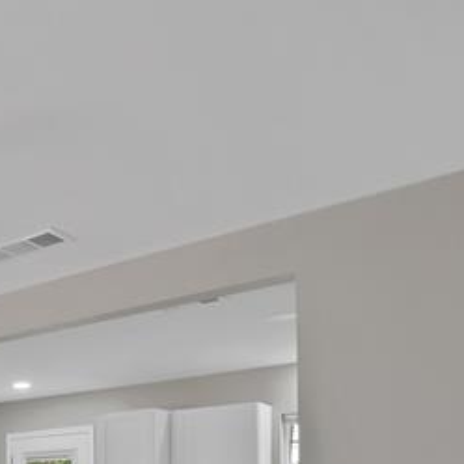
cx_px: -175
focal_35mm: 42
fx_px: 637
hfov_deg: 29.7
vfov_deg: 33.9
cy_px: 529
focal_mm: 12
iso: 640
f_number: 9
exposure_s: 1/4
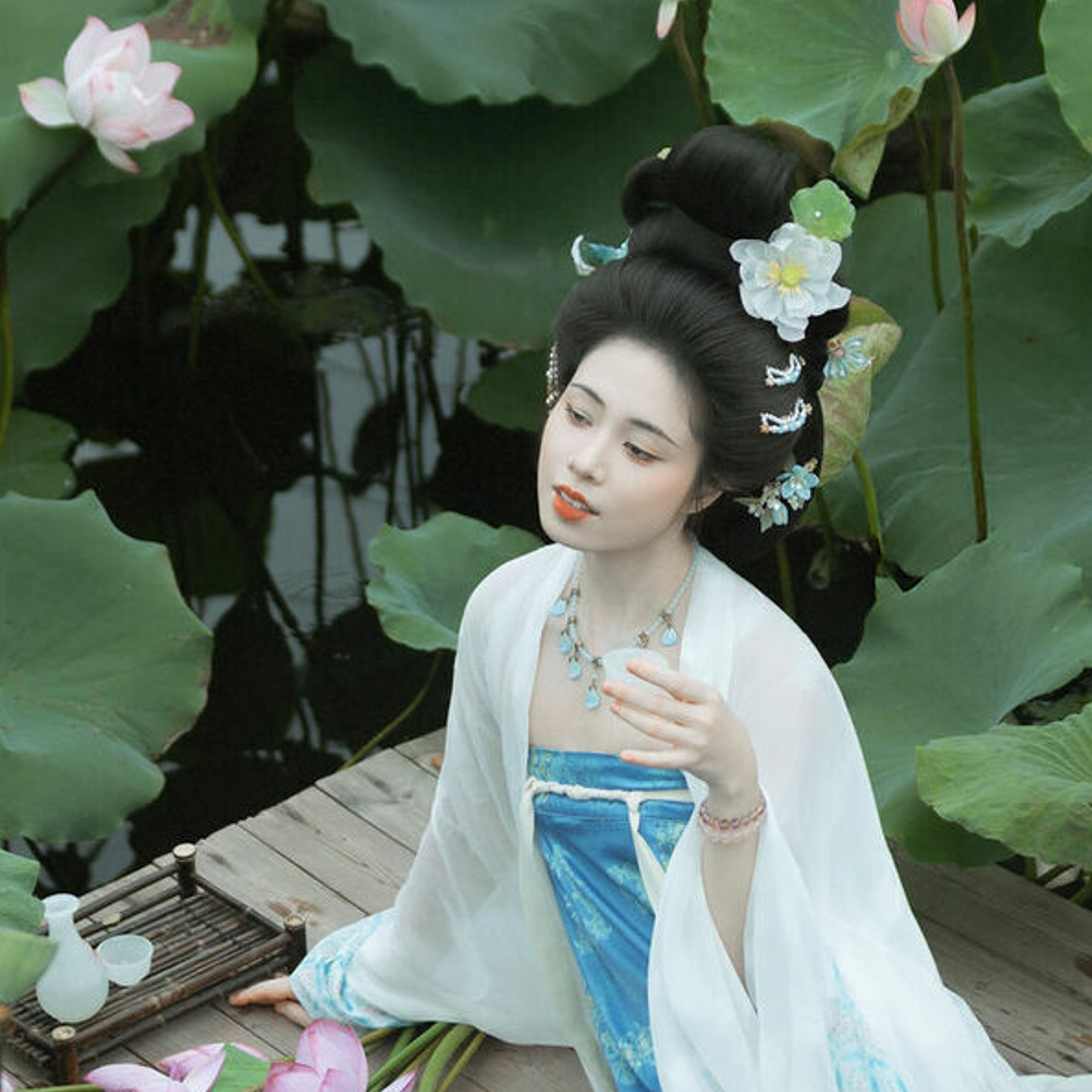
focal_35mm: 158
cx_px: 659
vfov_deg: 11.1
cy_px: 426
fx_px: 5639
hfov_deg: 11.1
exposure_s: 1/640
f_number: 2.8
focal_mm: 70
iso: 100
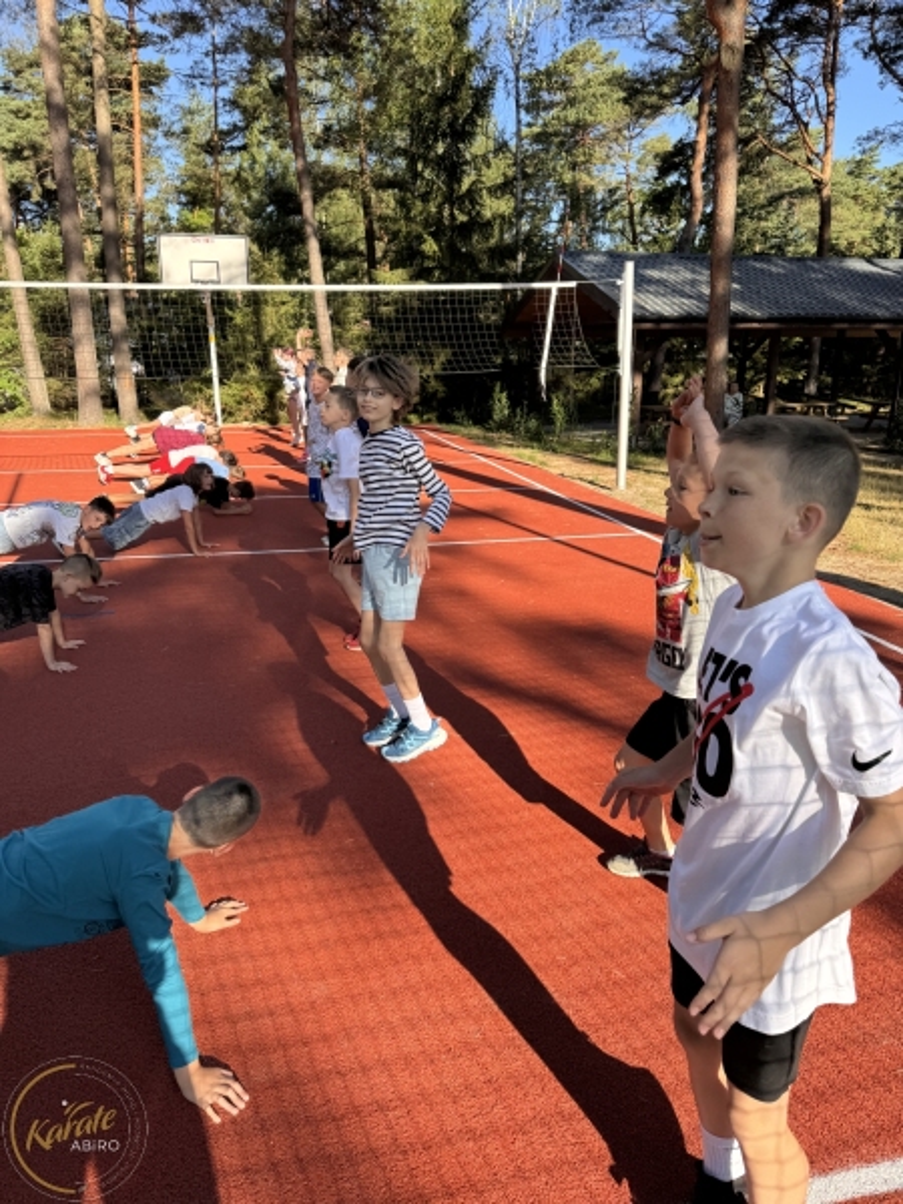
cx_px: 452
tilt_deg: -16.5
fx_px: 835
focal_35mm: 24
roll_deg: -0.1
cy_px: 602
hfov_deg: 56.8
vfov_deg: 71.6
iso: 80
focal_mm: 6.76
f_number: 1.78
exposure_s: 1/832
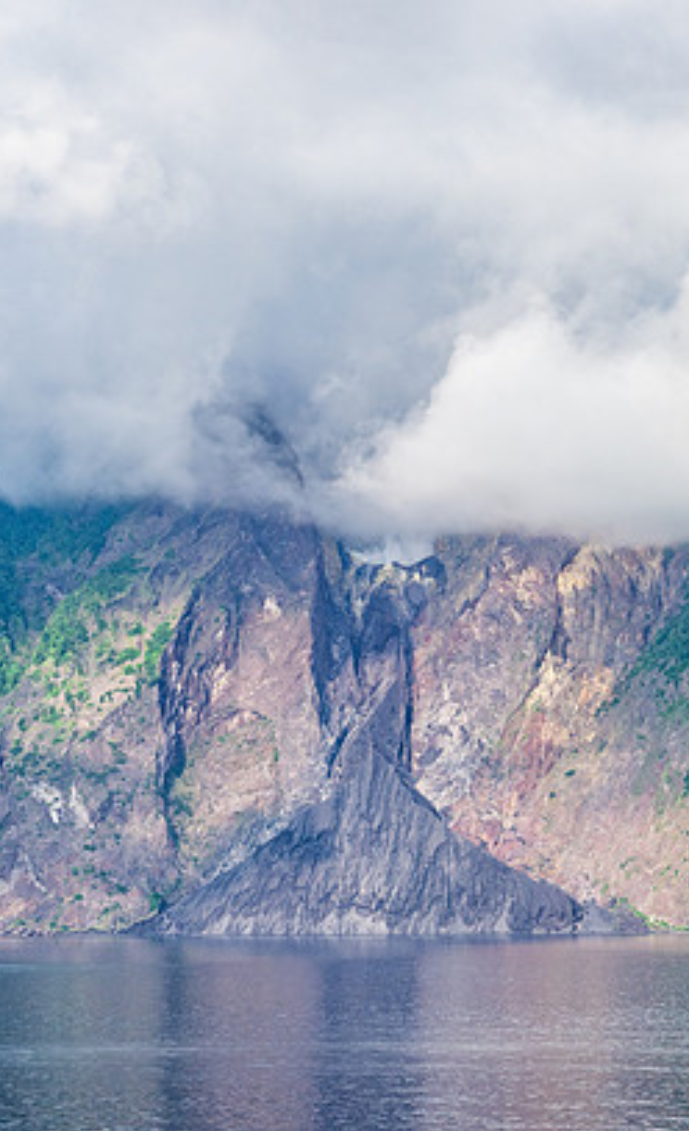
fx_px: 4345
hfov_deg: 9.1
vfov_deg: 14.8
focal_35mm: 142
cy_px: 623
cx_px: 387
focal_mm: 70
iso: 220
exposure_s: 1/320
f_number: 8
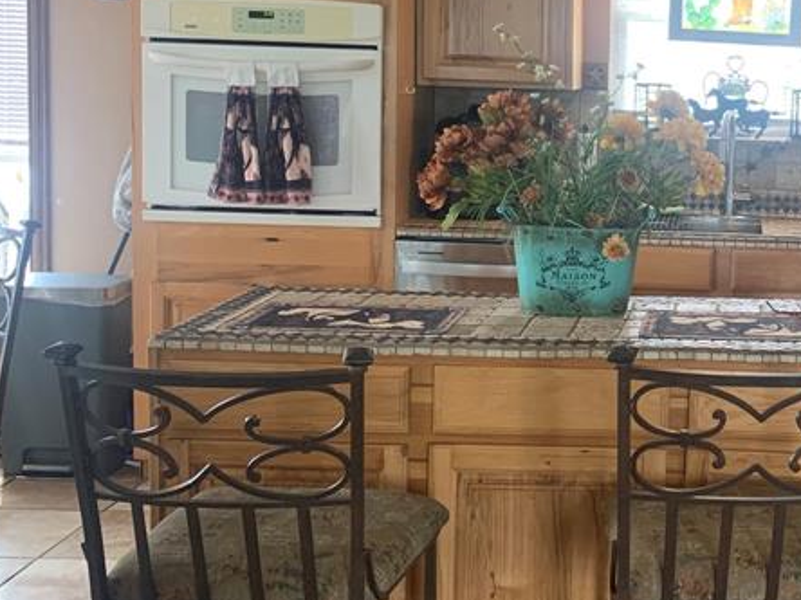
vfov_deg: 24.3
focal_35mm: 60
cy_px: 209
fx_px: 1388
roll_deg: -2.5
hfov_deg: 30.0
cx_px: 796
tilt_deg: -6.9
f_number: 1.8
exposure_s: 1/60
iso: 200
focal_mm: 4.25
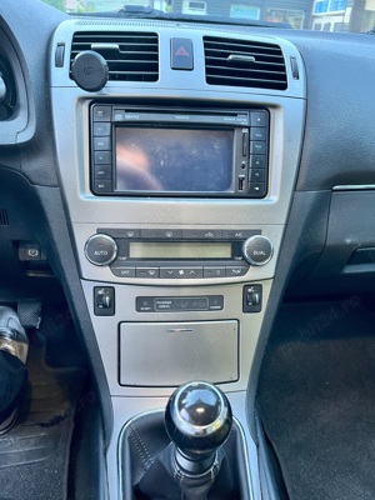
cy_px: 250
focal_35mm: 26
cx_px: 188
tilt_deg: -28.5
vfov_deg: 67.3
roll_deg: -3.7
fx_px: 376
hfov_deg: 53.1
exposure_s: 1/36
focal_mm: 5.1
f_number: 1.6
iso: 640
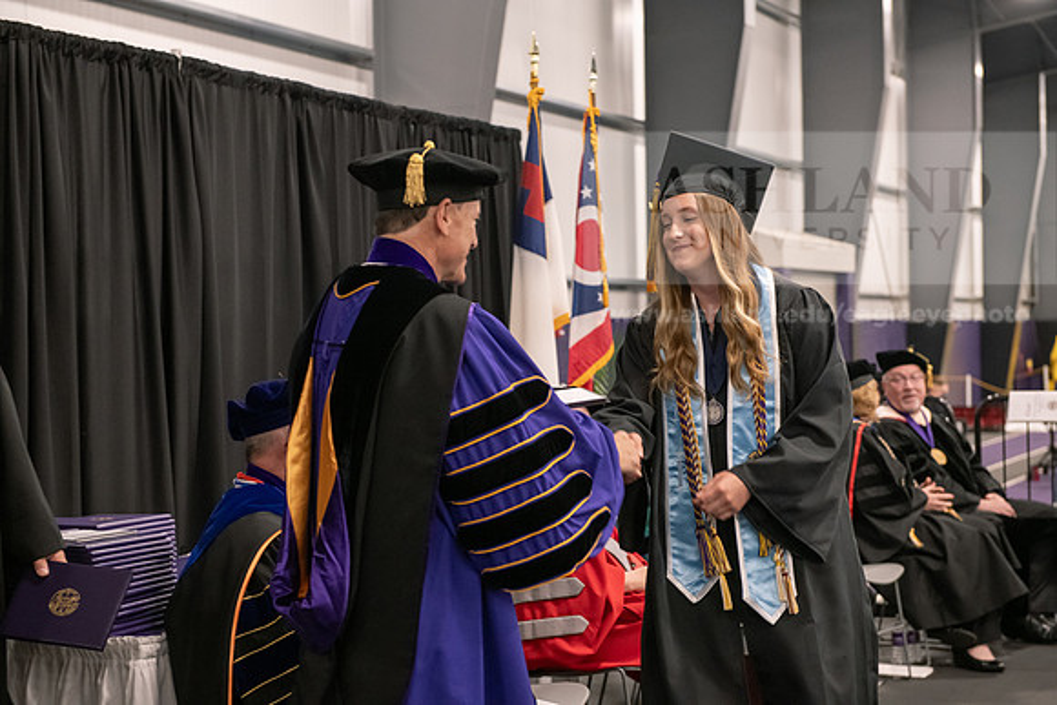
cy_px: 352
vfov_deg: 19.5
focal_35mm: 70
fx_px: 2056
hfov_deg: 28.8
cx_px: 528
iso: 2500
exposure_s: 1/125
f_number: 5
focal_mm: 70
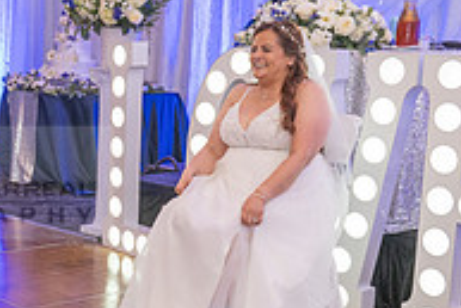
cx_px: -88
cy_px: 183
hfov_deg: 23.0
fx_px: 1038
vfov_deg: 16.9
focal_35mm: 81
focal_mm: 27
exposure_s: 1/200
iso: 1600
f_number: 3.5
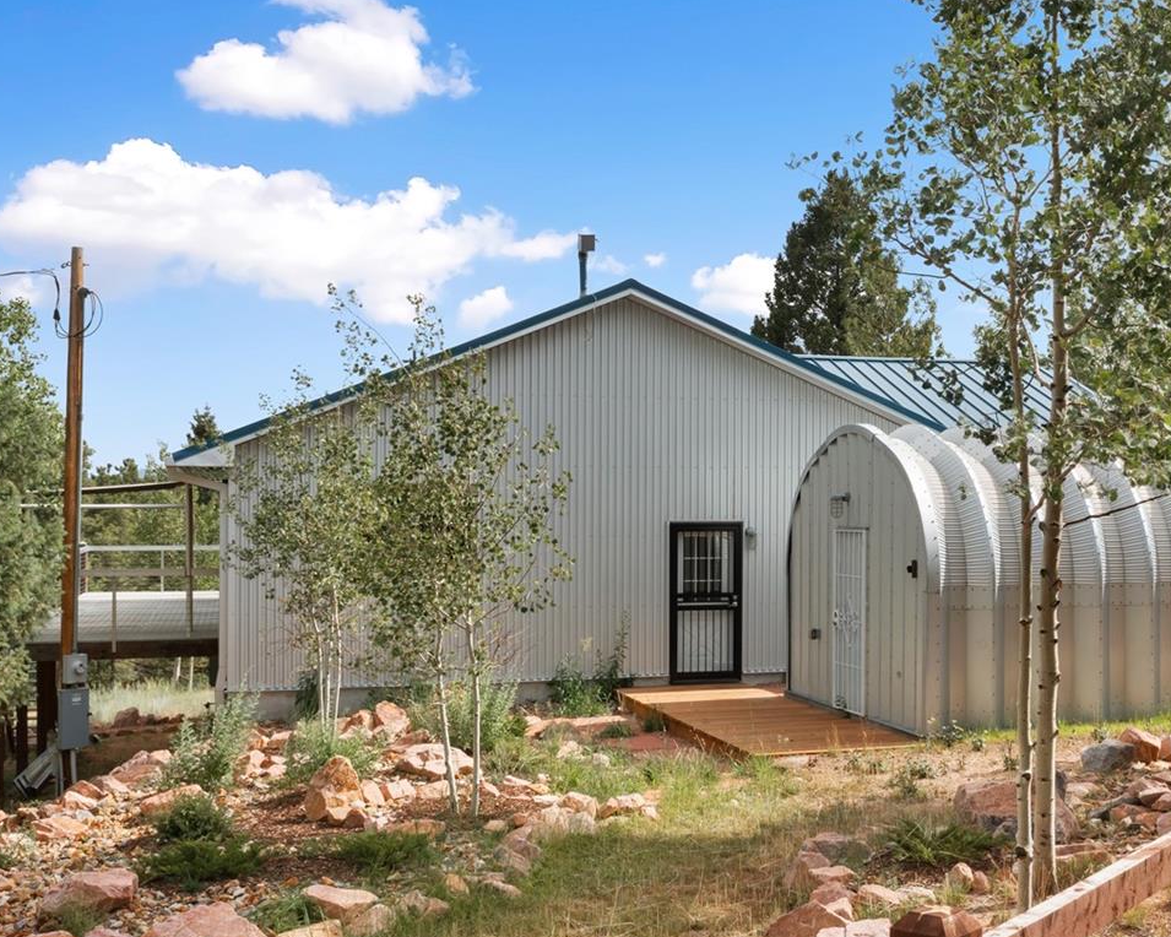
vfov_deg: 34.1
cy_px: 490
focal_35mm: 44
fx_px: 1525
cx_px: 749
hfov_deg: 41.6
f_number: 6.3
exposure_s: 1/240
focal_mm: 10.26
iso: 100
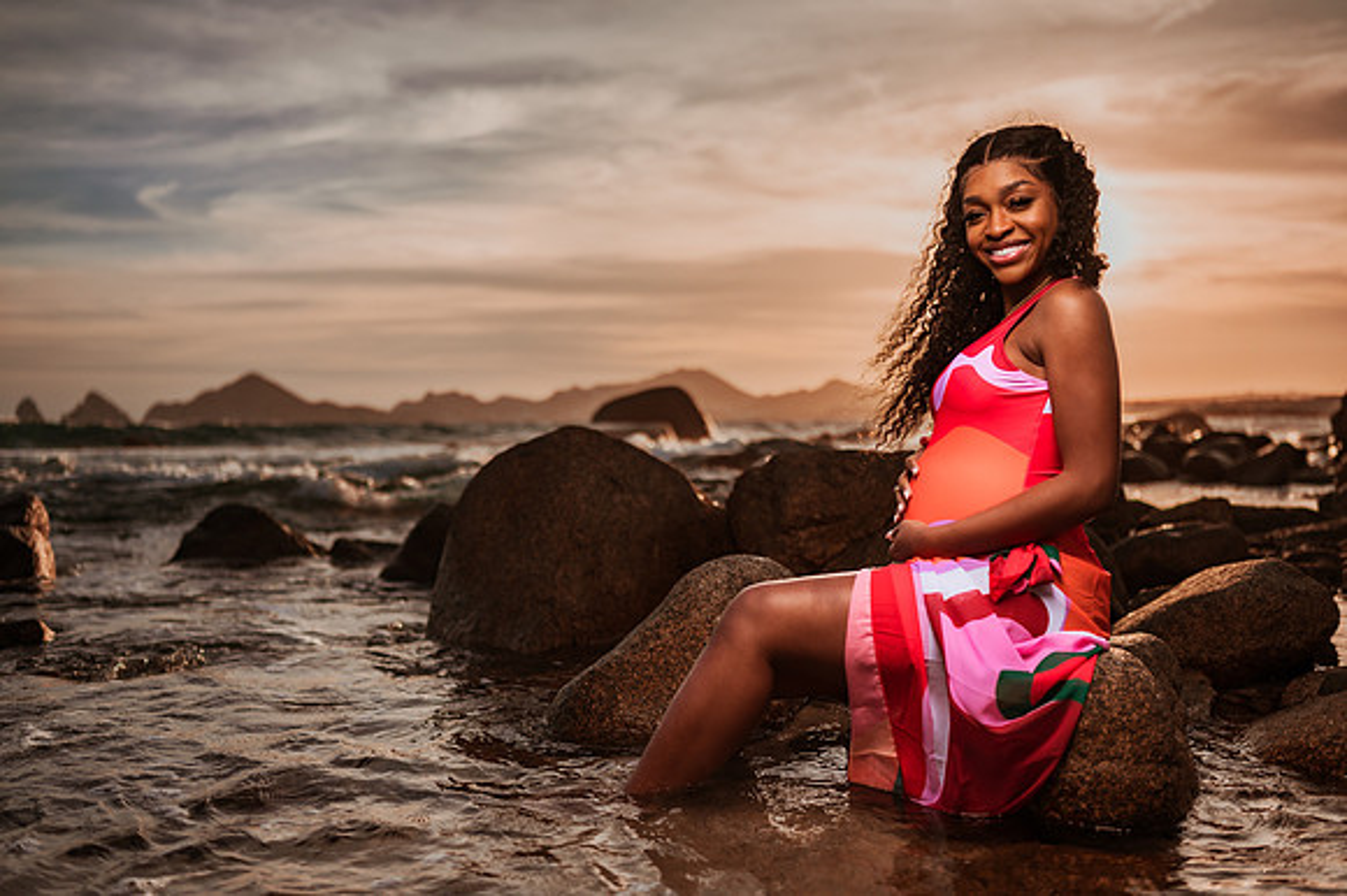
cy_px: 448
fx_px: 1344
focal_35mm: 36
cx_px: 674
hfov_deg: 53.2
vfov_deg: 36.9
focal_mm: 35
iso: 100
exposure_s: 1/8000
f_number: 1.8
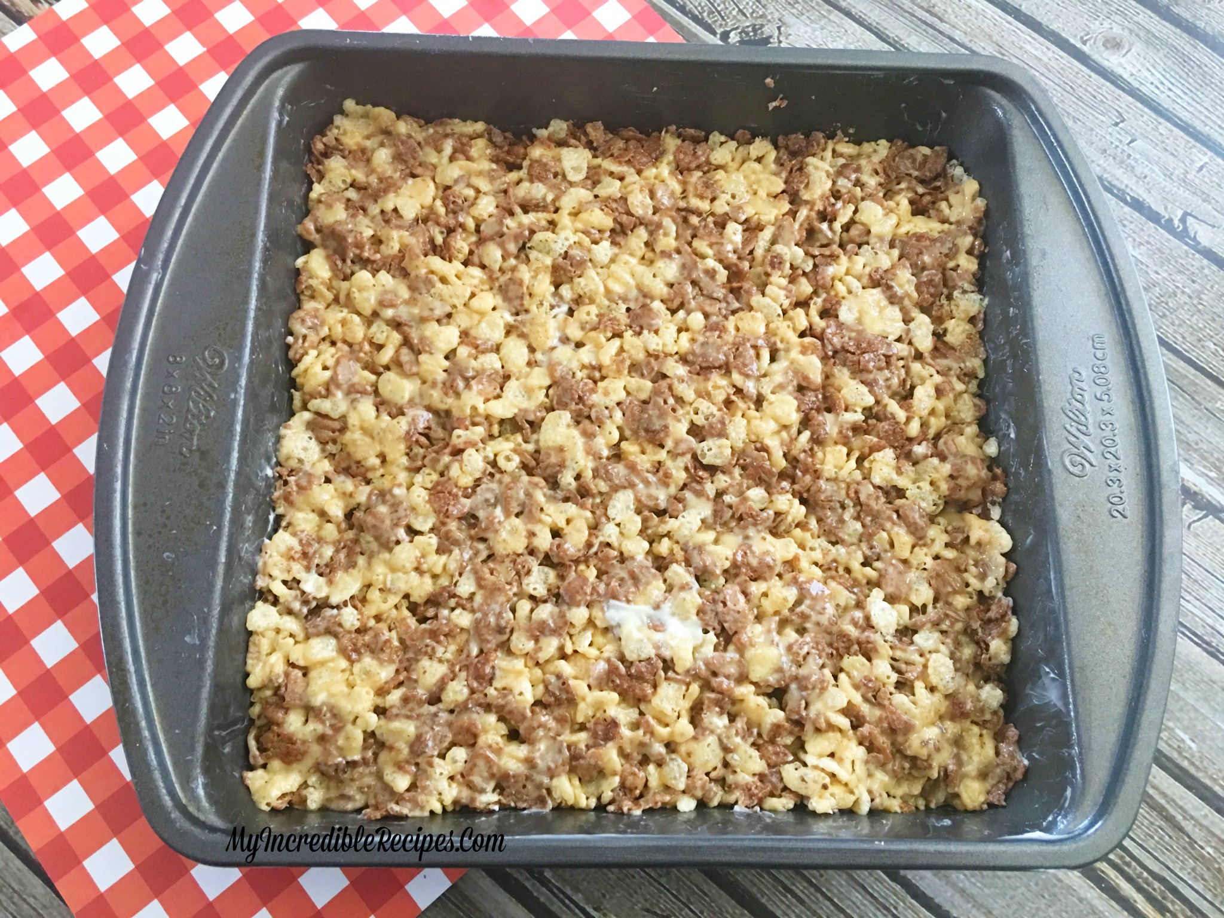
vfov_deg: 48.2
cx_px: 612
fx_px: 1025
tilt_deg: -73.4
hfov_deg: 61.7
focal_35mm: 29
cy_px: 459
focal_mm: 4.15
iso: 125
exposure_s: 1/15
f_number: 2.2
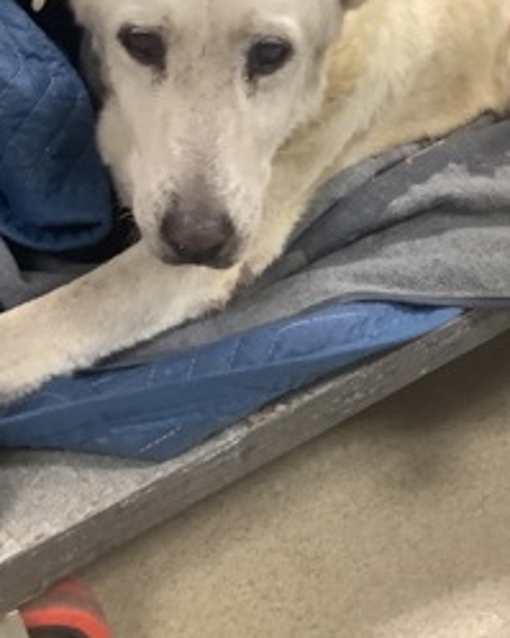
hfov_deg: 29.7
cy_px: 256
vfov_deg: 36.5
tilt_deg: -34.0
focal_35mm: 51
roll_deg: -1.5
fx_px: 963
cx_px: 265
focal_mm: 3.3
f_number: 2.4
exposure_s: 1/60
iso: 250
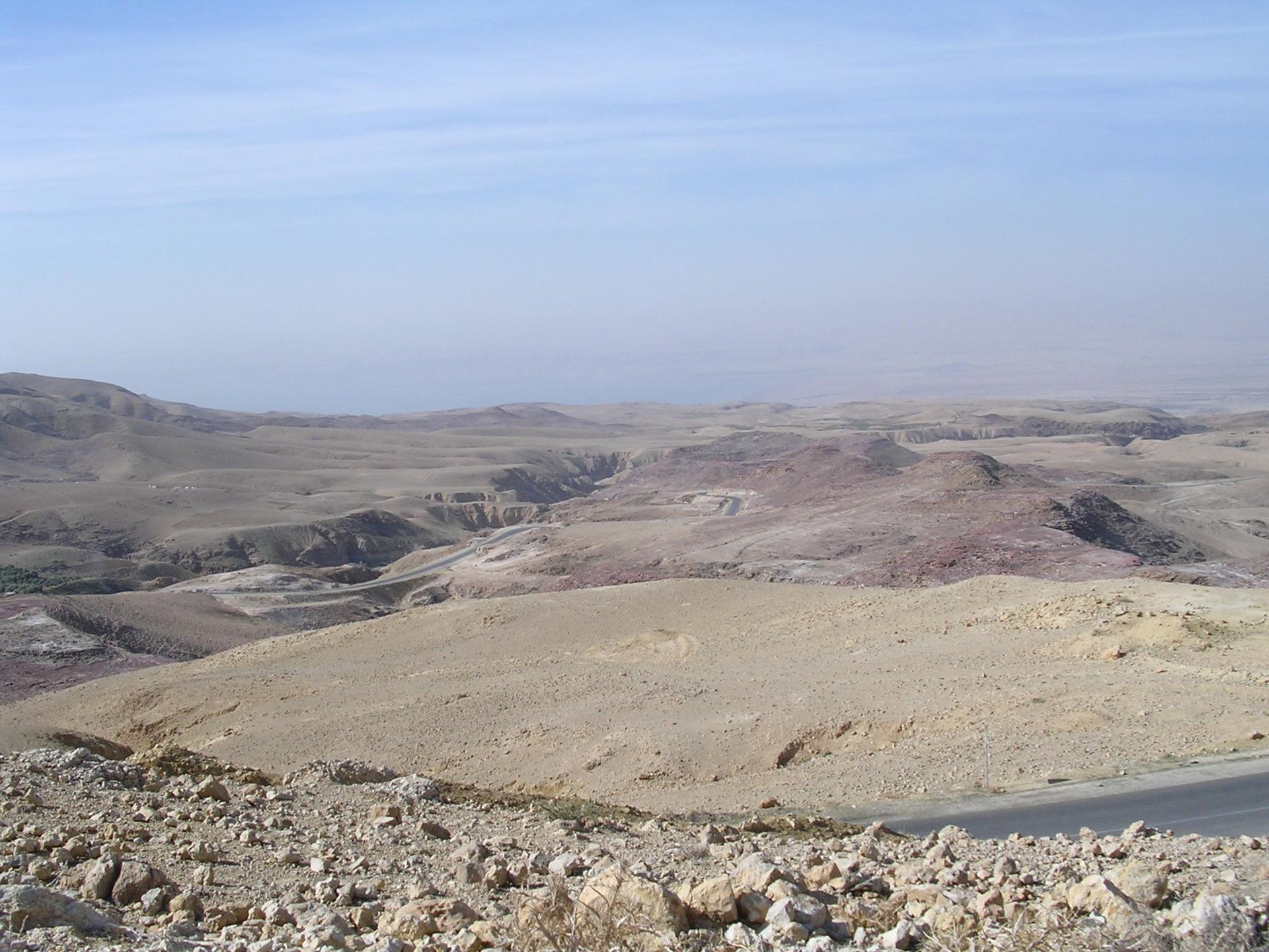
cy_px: 476
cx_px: 634
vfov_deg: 37.7
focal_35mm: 38
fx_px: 1393
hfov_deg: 49.0
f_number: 5.6
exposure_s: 1/378
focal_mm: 5.8
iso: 100
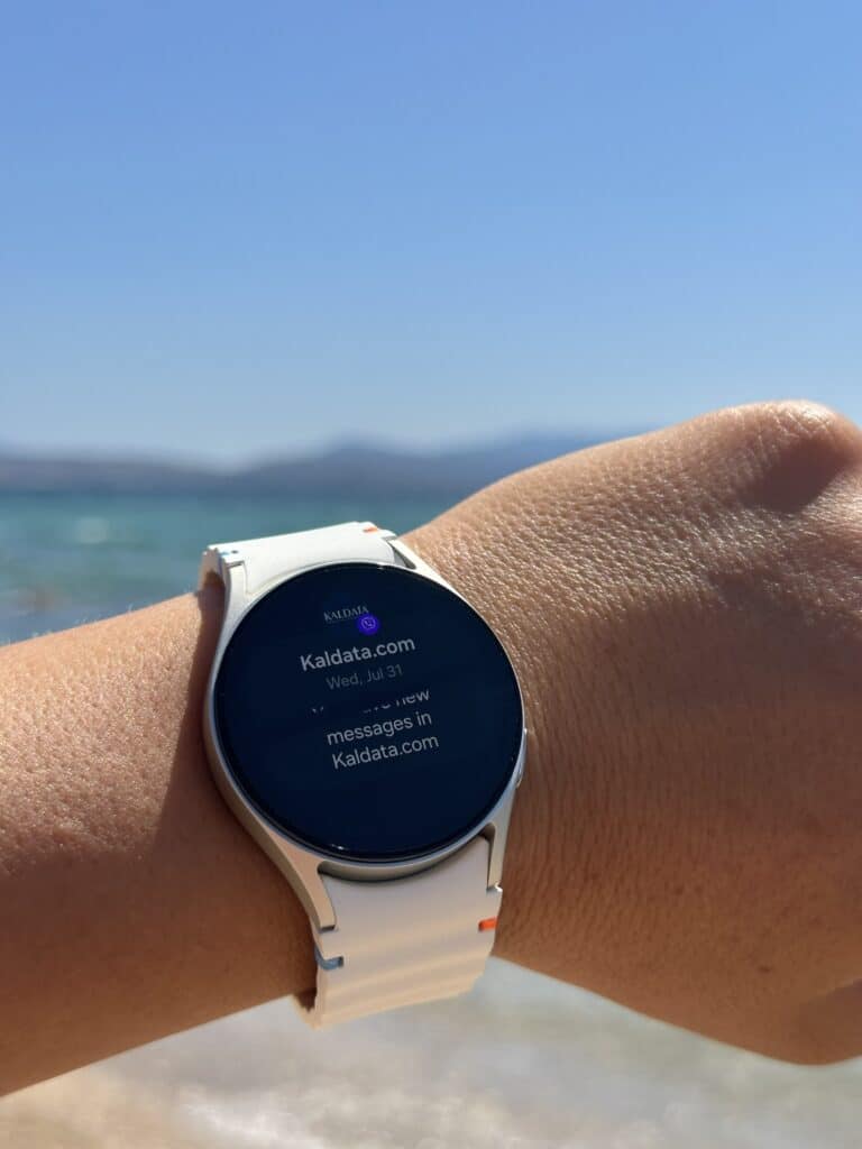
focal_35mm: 48
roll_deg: -0.6
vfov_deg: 39.7
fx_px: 1594
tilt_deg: -2.8
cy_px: 574
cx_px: 431
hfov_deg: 30.3
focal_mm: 6.86
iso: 64
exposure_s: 1/5000
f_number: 1.78
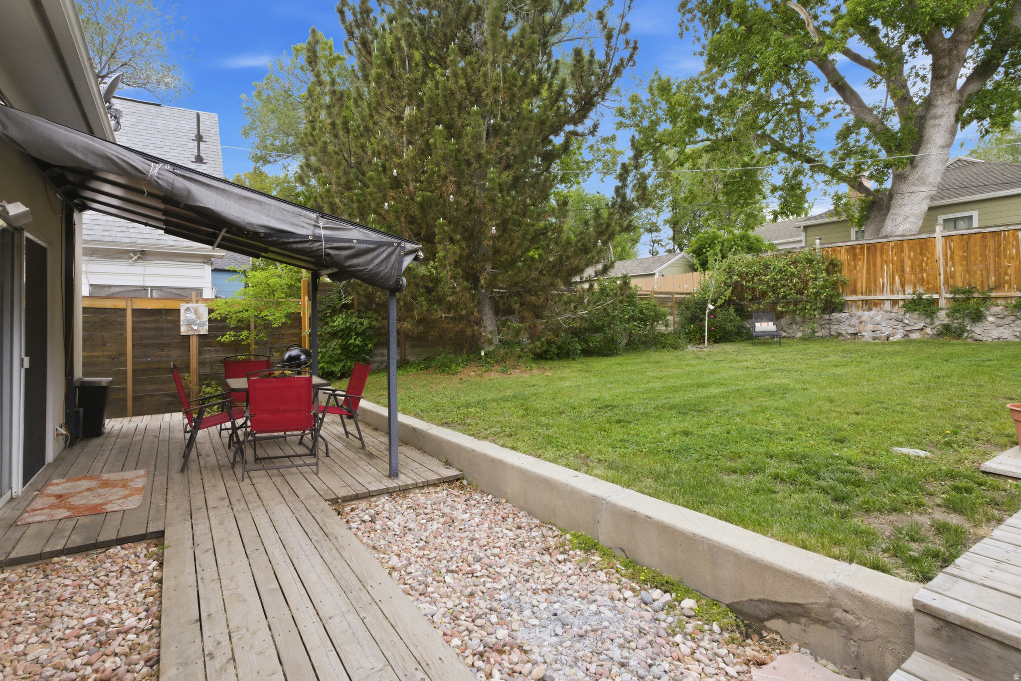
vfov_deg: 72.1
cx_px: 510
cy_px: 340
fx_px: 468
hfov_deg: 95.0
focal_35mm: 16
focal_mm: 11
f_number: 9
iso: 500
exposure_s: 1/200
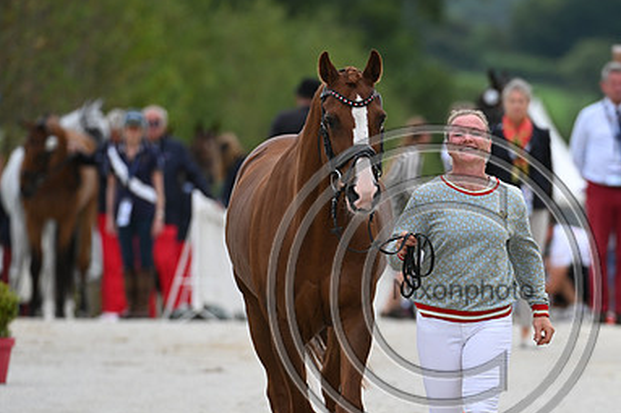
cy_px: 268
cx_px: 417
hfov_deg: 3.8
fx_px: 9414
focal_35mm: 546
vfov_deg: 2.5
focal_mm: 360
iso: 500
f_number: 5.6
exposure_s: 1/1600
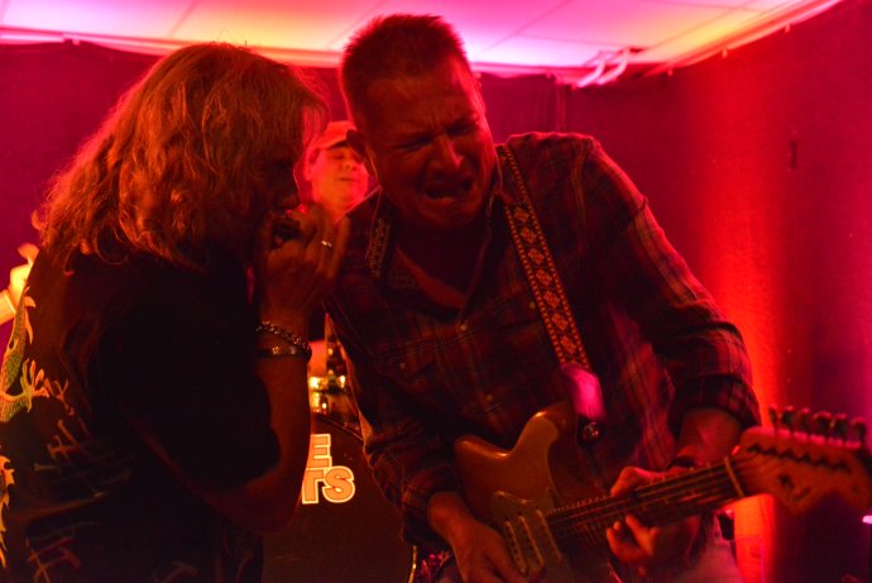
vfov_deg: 24.7
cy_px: 292
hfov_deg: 36.2
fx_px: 1333
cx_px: 436
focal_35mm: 55
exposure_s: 1/50
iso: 6400
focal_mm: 55
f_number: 8
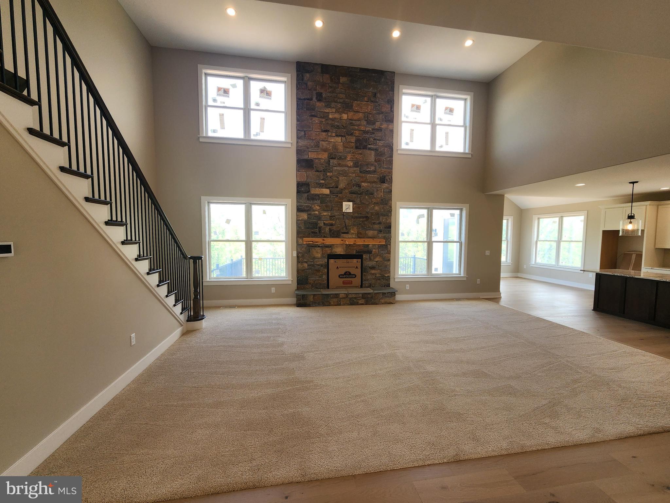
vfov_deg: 89.9
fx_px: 252
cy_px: 252
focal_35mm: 13
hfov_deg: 106.2
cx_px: 335
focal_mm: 2.2
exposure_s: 1/120
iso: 64
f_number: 2.2
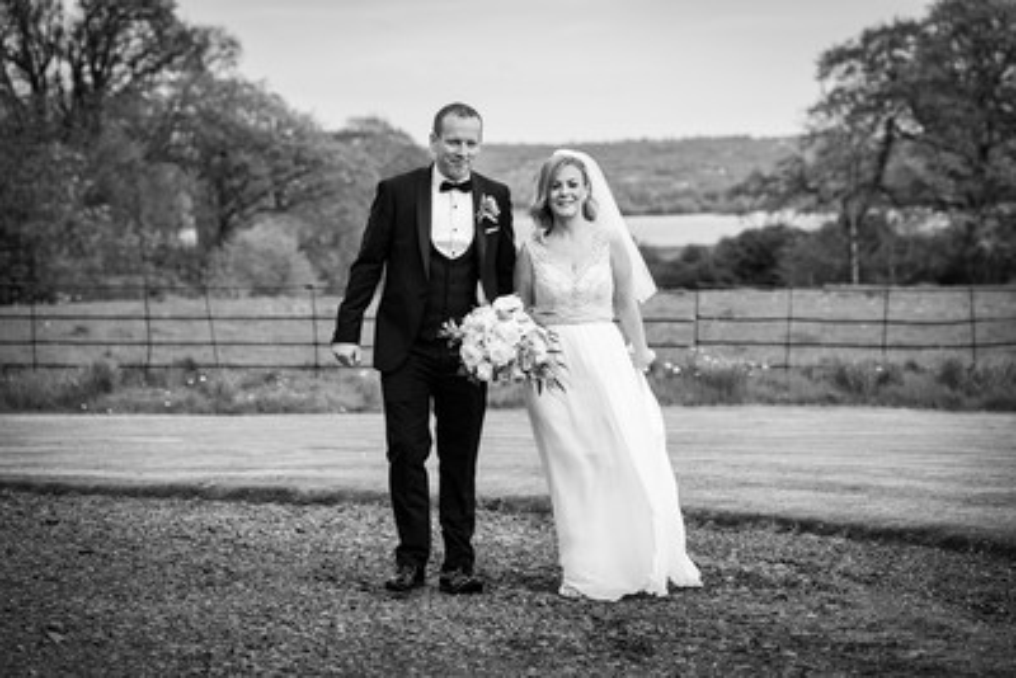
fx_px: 2682
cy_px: 339
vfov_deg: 14.4
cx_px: 508
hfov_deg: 21.5
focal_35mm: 95
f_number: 4
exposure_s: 1/640
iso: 160
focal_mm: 95
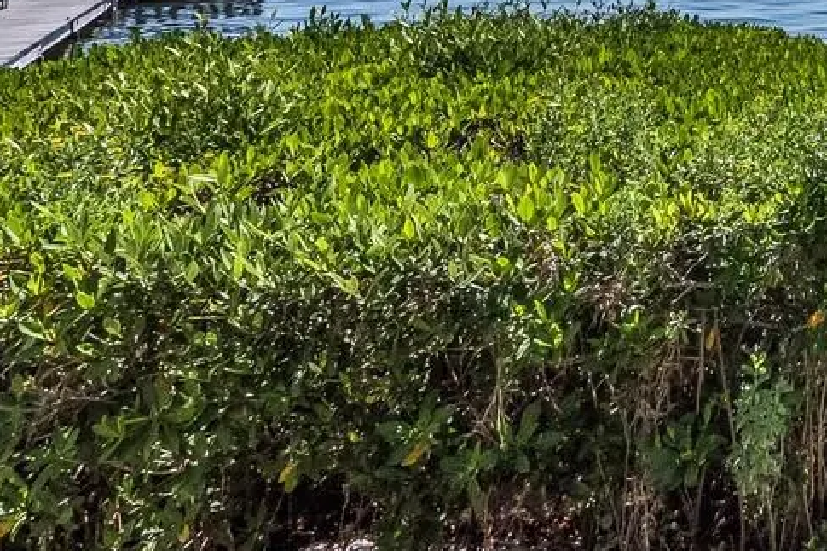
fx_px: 1102
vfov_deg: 24.6
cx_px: 1102
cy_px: -159
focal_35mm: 48
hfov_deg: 31.0
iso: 400
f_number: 8
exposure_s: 1/1600
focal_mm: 7
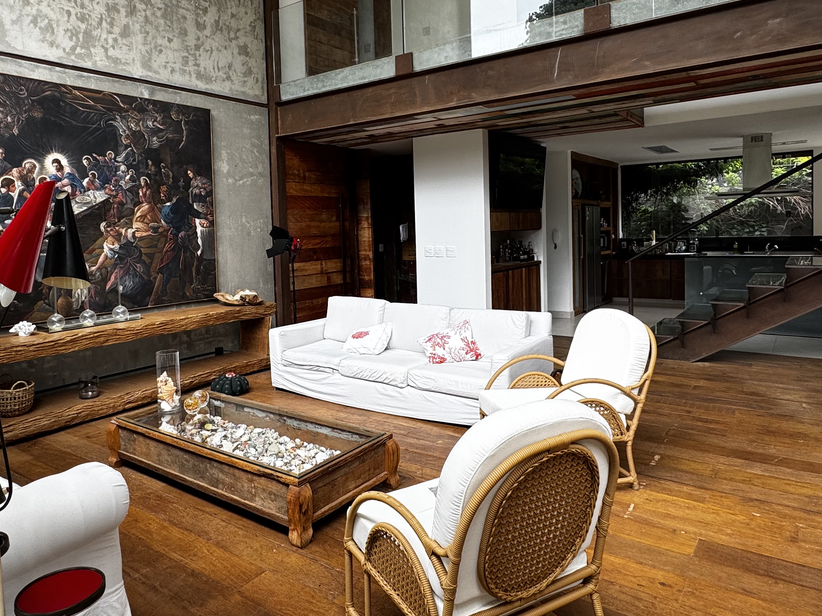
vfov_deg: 54.6
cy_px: 255
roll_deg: +4.3
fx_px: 594
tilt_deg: -4.2
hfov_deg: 69.2
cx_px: 372
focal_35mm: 25
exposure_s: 1/101
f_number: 2.2
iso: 40
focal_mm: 2.22
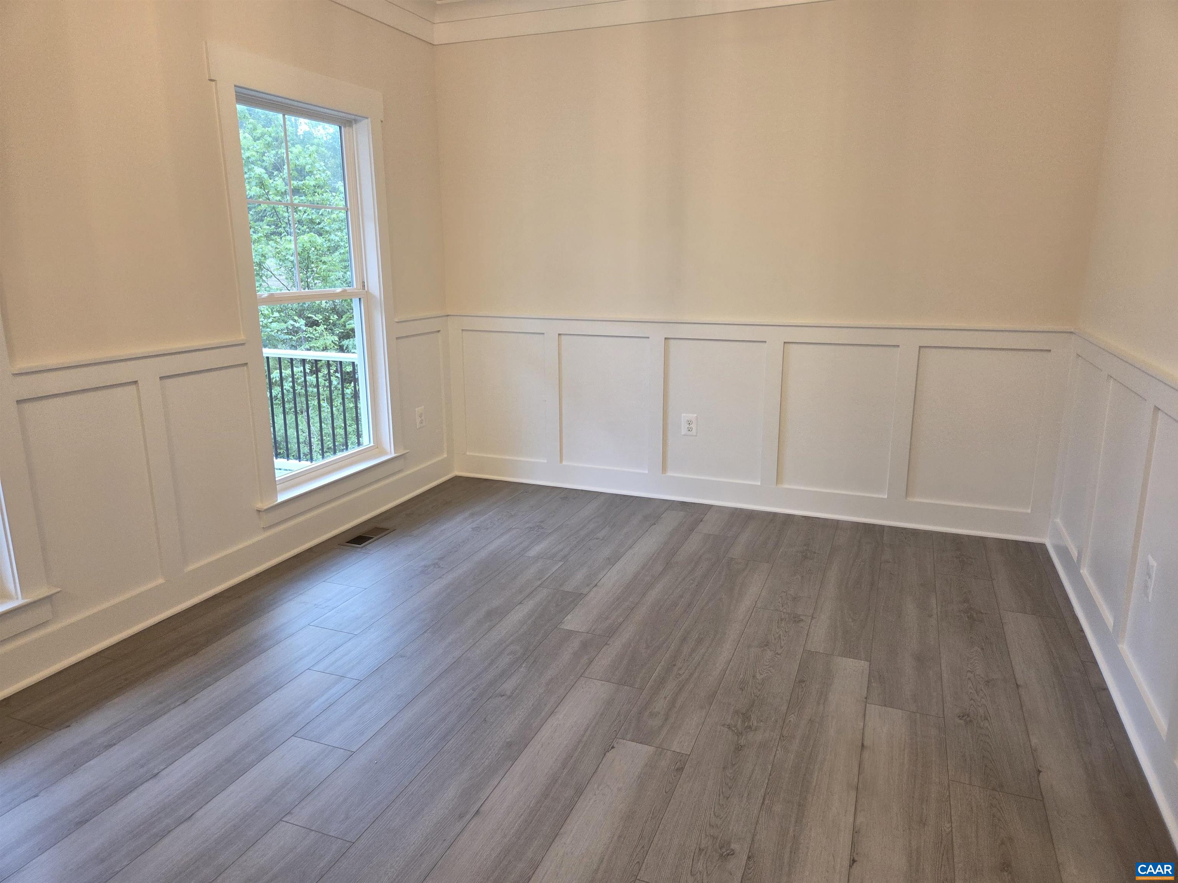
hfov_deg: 73.9
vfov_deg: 58.9
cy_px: 442
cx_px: 589
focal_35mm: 23
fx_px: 783
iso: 200
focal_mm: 5.4
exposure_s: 1/120
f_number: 1.8
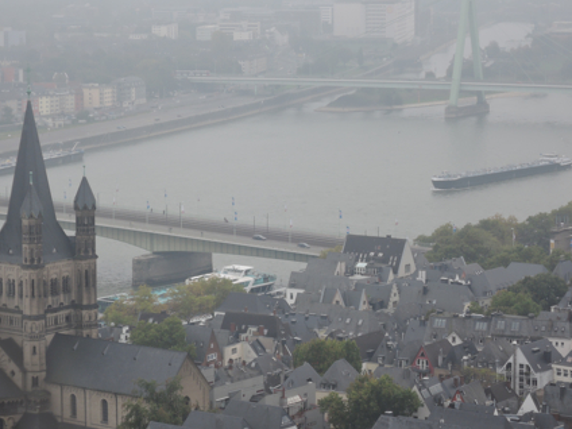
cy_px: 233
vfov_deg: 10.9
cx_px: 274
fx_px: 2247
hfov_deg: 14.5
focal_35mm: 136
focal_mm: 25.5
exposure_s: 1/60
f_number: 5.6
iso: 125
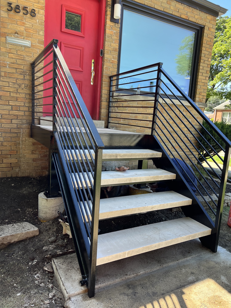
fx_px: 231
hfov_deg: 53.1
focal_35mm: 26
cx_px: 116
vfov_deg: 67.3
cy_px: 154
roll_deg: -4.3
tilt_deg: -9.3
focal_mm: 5.7
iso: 50
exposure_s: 1/419
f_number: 1.5
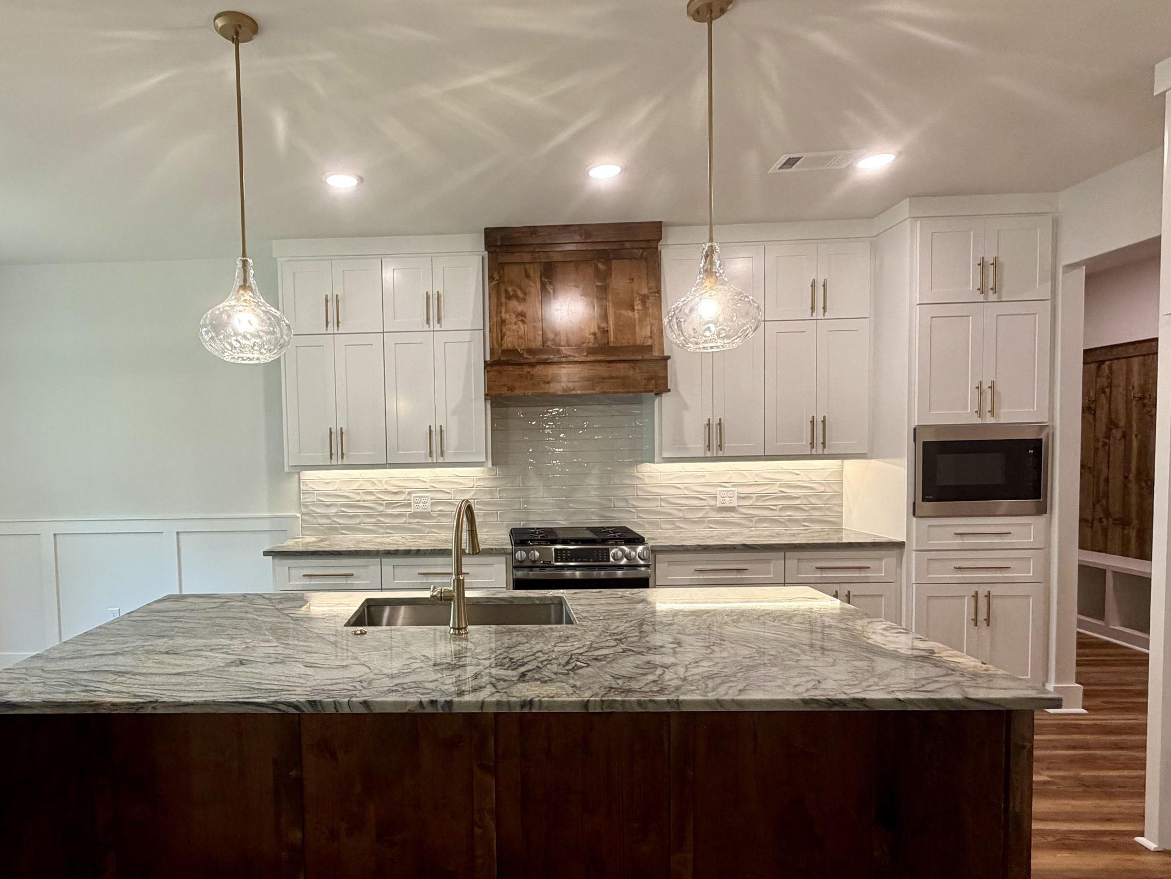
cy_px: 480
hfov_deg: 80.7
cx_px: 465
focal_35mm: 20
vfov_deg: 65.8
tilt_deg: -3.9
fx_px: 677
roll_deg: +1.4
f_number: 2.2
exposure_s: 1/120
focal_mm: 2.22
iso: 250
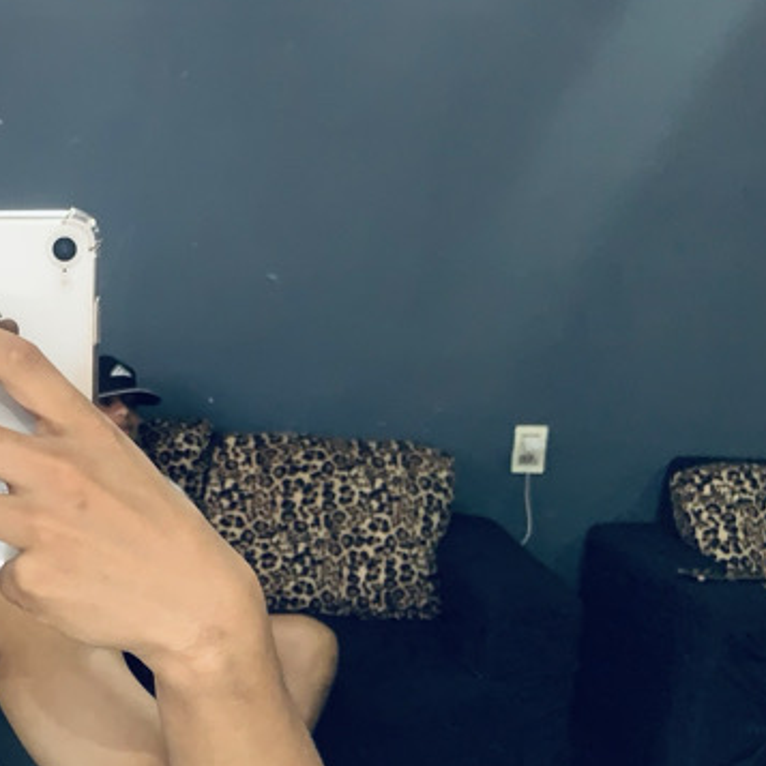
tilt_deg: -6.3
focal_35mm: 66
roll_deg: -3.2
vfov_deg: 25.7
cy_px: 603
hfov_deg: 24.9
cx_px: 9
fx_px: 1652
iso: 125
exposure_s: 1/60
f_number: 1.8
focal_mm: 4.25
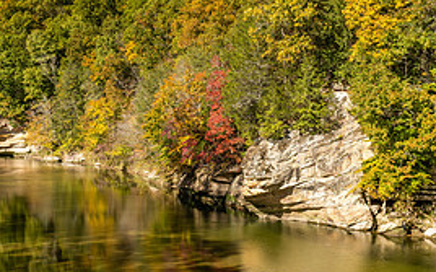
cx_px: 221
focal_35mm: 53
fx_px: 629
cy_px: 190
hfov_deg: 38.2
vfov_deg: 24.2
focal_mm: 24
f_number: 8
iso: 125
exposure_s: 1/160
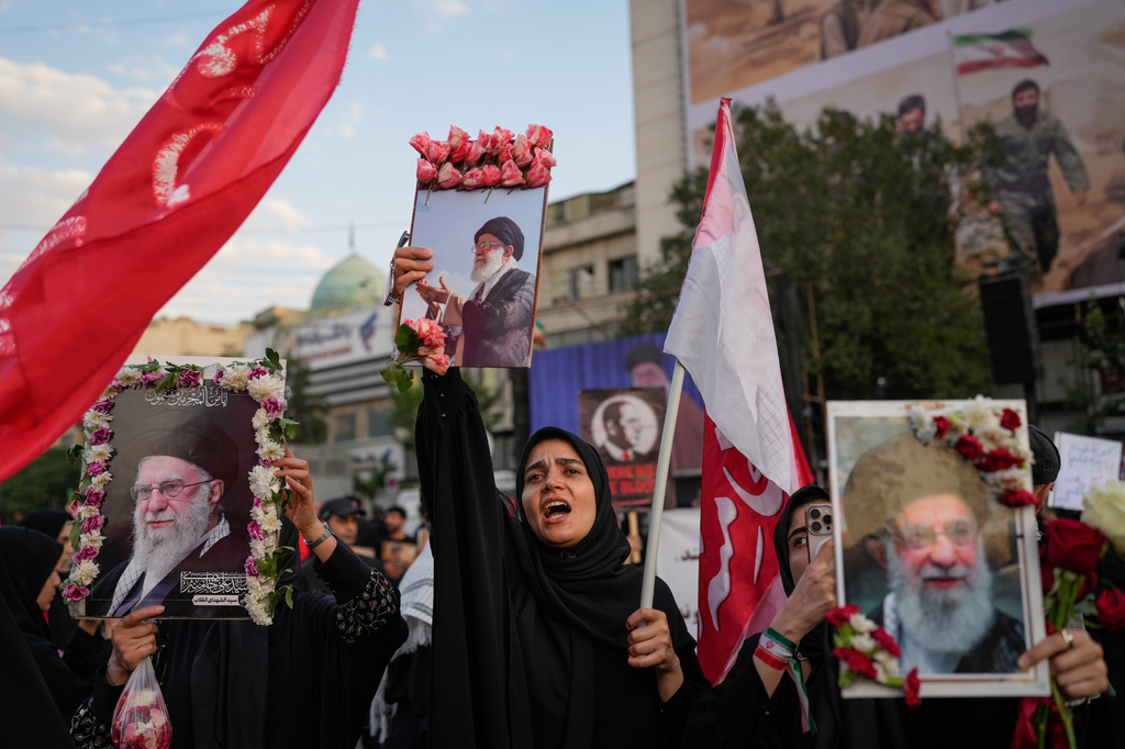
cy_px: 374
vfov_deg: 37.8
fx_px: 1093
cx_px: 562
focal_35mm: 35
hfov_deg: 54.4
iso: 400
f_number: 2.2
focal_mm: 35
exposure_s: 1/1600
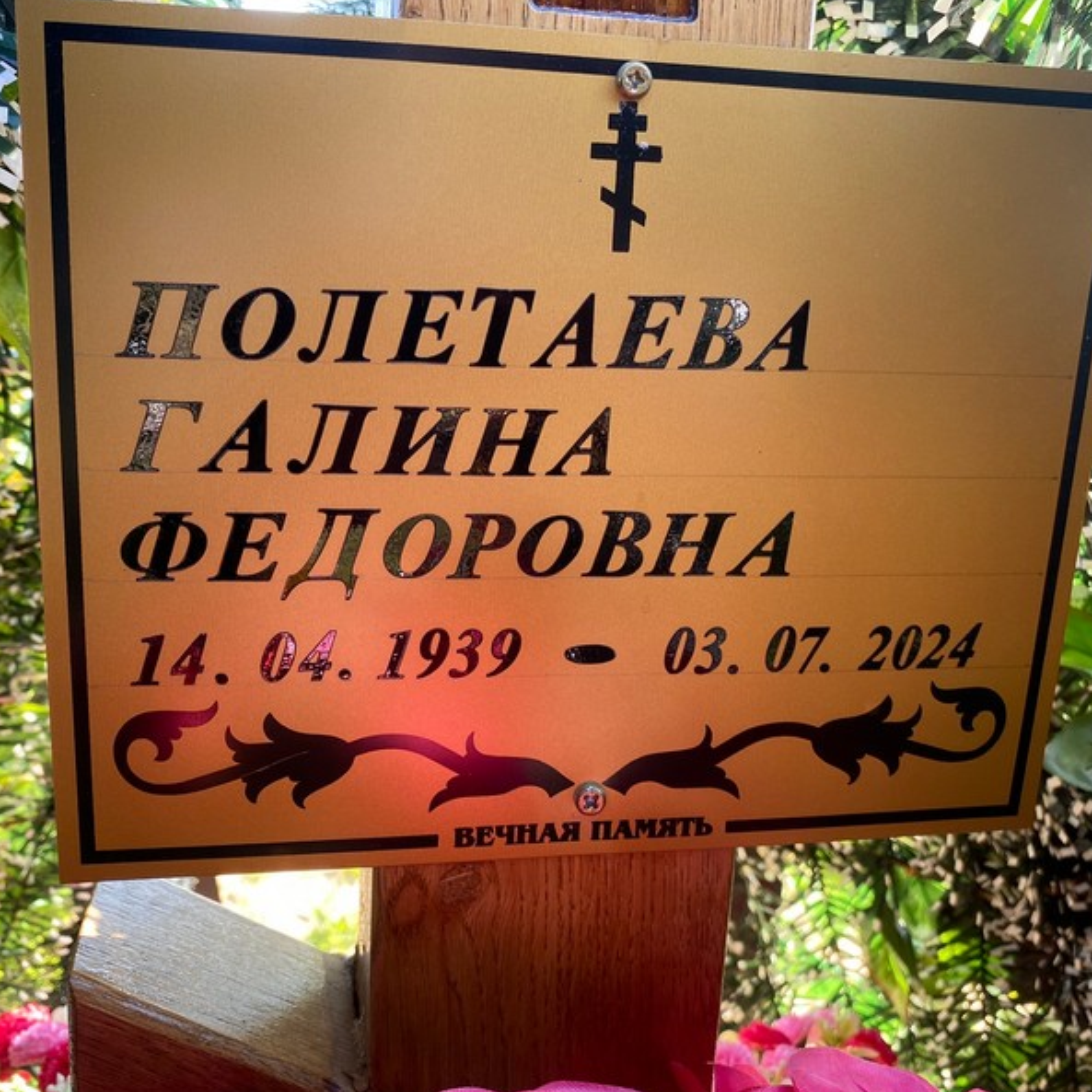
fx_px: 1106
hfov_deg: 52.5
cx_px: 516
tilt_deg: -16.1
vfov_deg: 52.5
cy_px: 549
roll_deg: -1.3
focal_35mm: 31
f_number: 1.8
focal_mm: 4.25
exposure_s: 1/122
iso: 50
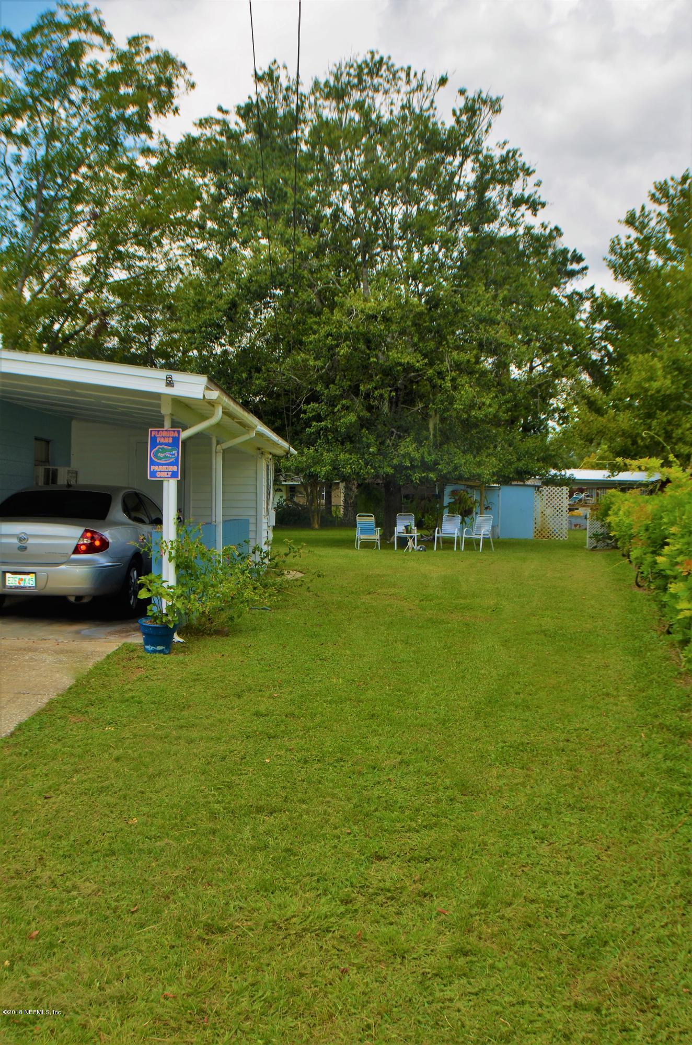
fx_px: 1130
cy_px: 522
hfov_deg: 34.1
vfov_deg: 49.6
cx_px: 346
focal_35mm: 39
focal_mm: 26
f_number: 8
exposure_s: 1/250
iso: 100
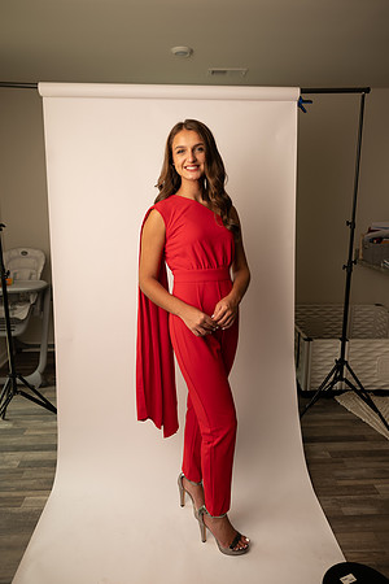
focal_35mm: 24
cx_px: 194
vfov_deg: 73.7
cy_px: 292
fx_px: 389
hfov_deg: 53.1
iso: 100
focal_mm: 24
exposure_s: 1/160
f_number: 3.2
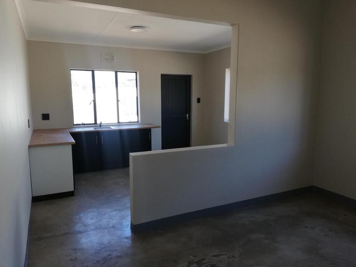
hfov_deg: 67.3
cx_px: 178
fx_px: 267
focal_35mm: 26
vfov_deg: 53.1
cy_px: 134
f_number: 2.2
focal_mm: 3.81
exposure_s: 1/100
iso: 80
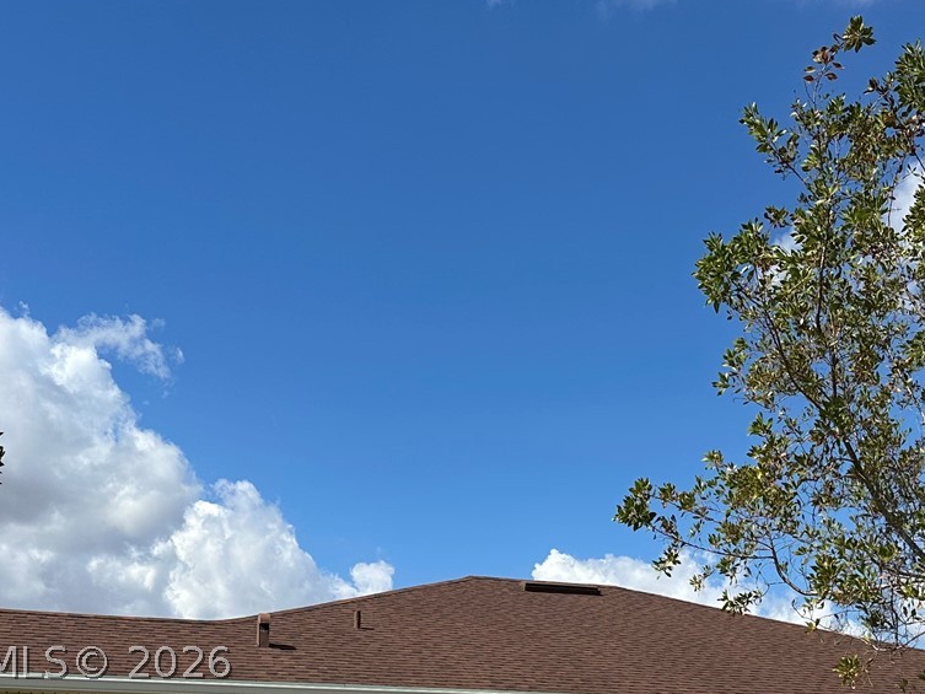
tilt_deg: +9.1
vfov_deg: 27.3
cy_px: 662
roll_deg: +0.1
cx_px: 608
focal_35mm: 51
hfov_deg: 37.1
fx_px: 1363
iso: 80
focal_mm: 6.86
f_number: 1.78
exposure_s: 1/6623
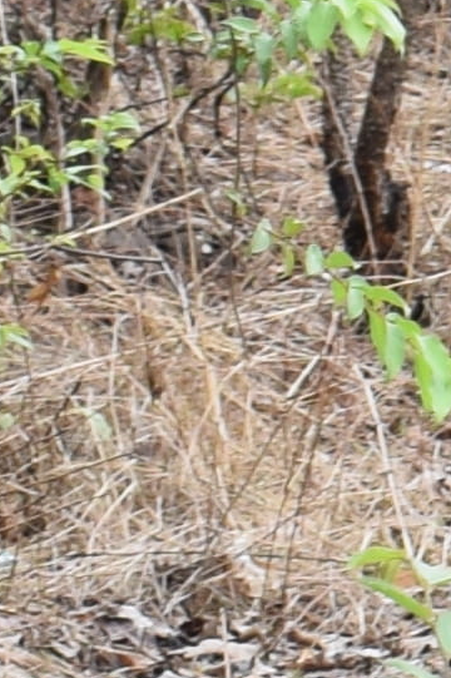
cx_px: 2407
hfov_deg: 2.9
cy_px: -96
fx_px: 8458
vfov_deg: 4.6
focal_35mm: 450
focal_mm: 27
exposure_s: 1/250
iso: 320
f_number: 8
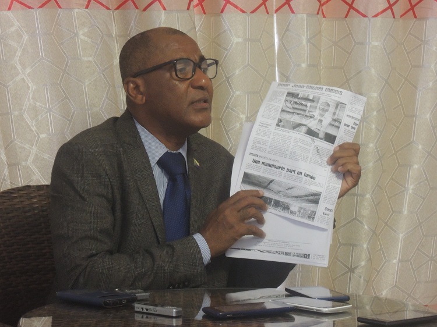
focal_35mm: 100
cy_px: 164
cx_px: 218
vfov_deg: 14.8
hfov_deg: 19.6
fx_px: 1262
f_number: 5.5
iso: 800
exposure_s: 1/15
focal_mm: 17.9
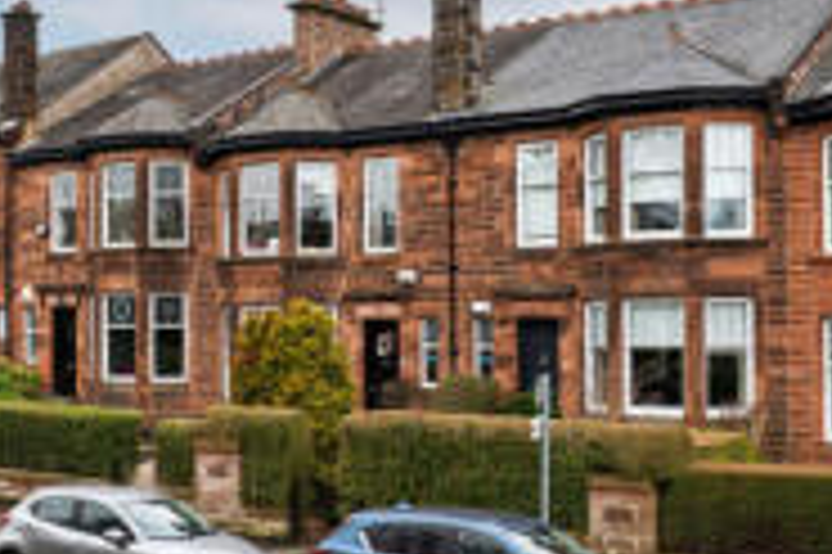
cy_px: 313
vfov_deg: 25.0
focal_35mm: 54
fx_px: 1247
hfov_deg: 36.8
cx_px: 342
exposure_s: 1/160
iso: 640
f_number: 8
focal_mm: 21
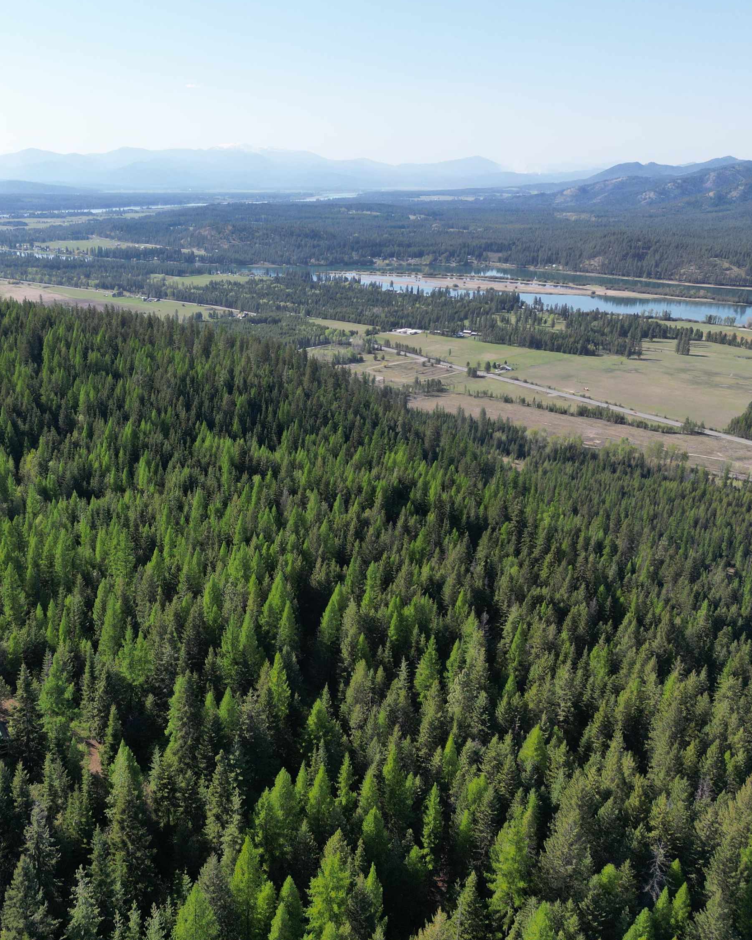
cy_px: 471
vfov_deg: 55.7
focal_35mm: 32
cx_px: 234
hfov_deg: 44.9
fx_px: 890
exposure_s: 1/2000
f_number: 1.7
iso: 100
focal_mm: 6.72
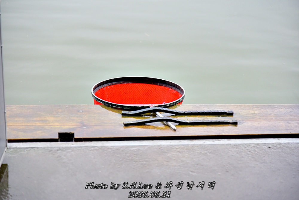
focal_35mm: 120
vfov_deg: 11.4
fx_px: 997
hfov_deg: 17.1
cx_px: 150
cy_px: 100
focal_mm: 120
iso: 1250
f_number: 4
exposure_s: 1/4000
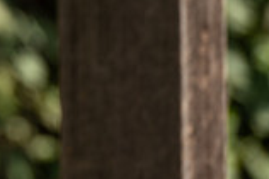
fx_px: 5479
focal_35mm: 734
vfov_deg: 1.9
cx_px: -165
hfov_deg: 2.8
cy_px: -43
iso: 100
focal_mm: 200
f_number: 4.5
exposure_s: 1/320
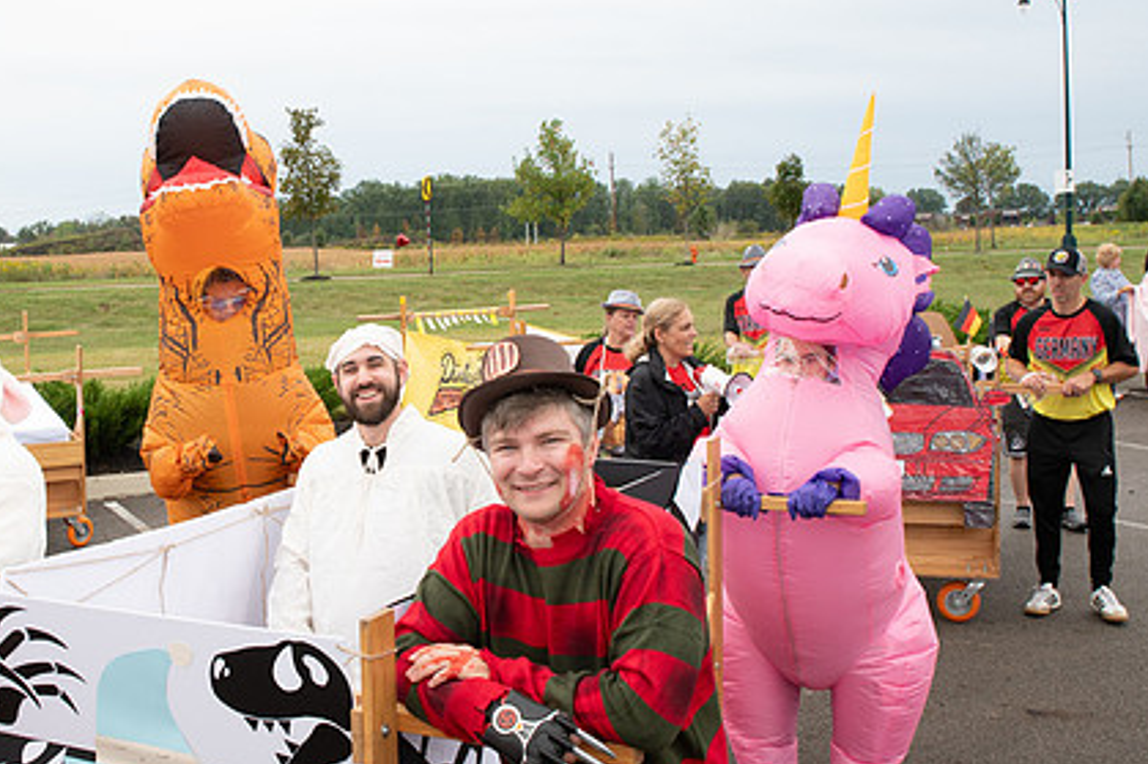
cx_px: 370
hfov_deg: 42.9
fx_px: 1434
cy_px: 329
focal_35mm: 45
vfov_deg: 29.8
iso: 640
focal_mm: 24
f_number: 10
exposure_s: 1/200
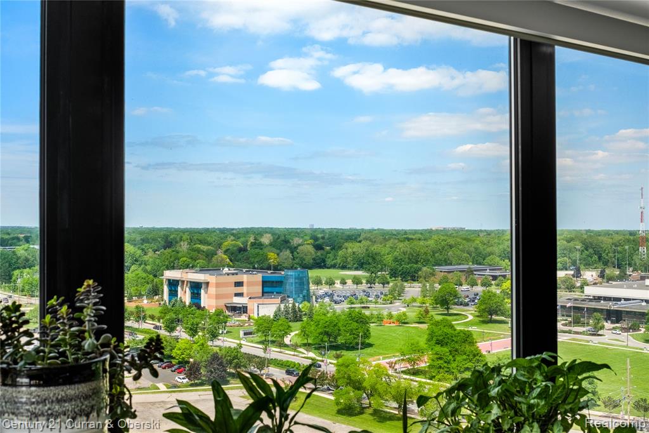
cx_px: 324
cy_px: 216
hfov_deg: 47.4
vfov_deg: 32.6
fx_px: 739
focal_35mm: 41
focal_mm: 27
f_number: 8
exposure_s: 1/60
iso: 500
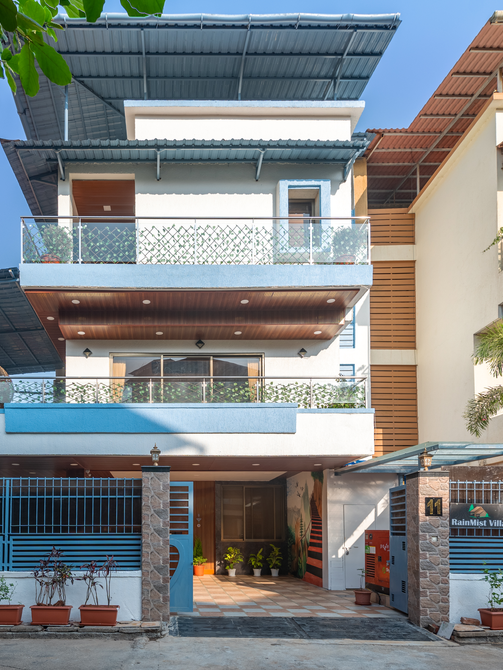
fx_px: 465
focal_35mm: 24
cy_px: 342
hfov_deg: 56.3
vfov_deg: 71.6
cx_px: 198
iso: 250
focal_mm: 16
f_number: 7.1
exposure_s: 1/1000
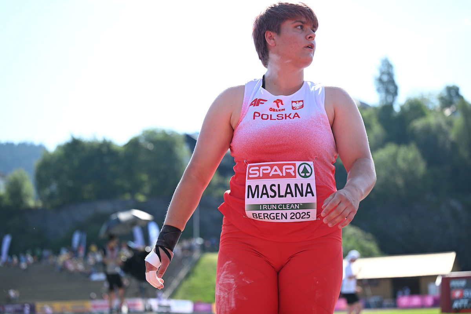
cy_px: 157
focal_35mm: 70
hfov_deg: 28.8
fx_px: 916
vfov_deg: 19.5
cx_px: 236
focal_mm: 70
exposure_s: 1/3200
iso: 400
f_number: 3.2
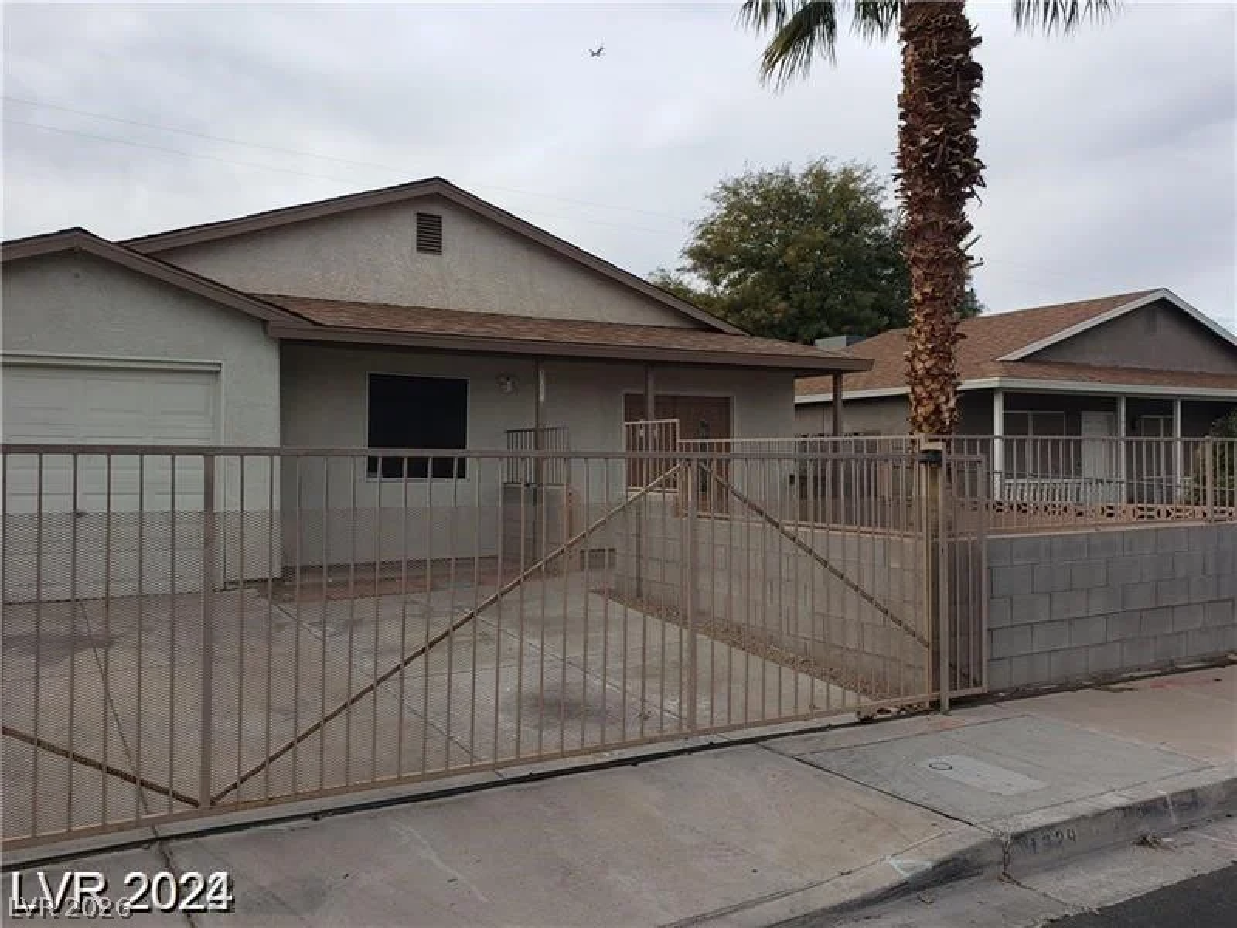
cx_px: 618
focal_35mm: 26
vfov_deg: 53.1
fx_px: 929
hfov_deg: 67.3
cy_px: 464
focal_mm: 4.3
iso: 50
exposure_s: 1/965
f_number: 2.4
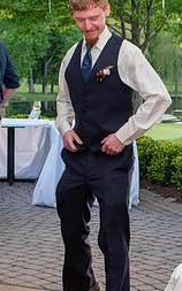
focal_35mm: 106
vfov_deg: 19.5
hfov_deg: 12.3
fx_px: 842
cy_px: 222
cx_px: 139
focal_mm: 26
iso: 800
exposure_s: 1/125
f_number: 5.6
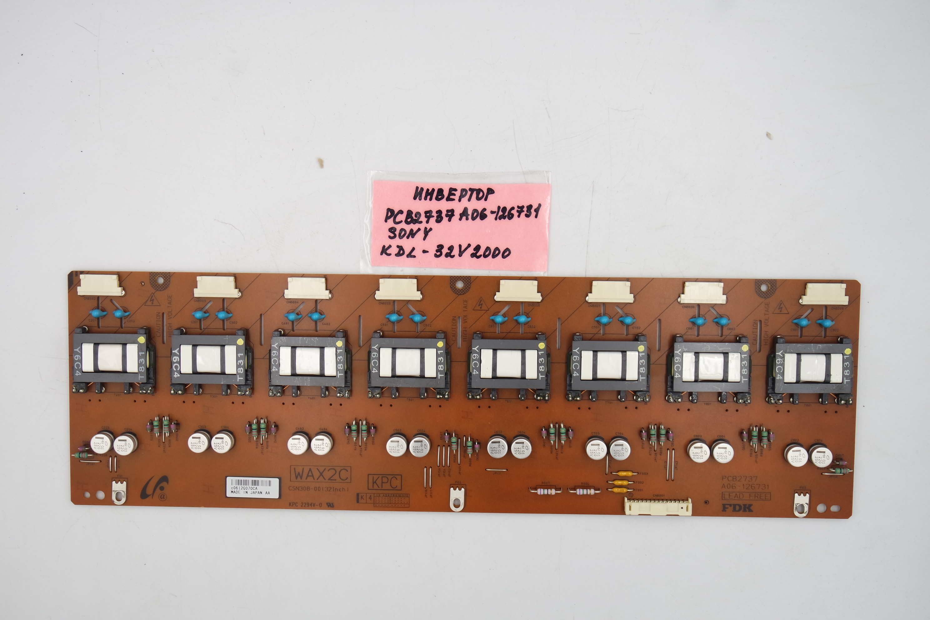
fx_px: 1033
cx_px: 465
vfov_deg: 33.4
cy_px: 310
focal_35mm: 40
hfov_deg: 48.5
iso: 160
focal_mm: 15
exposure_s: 1/100
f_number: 5
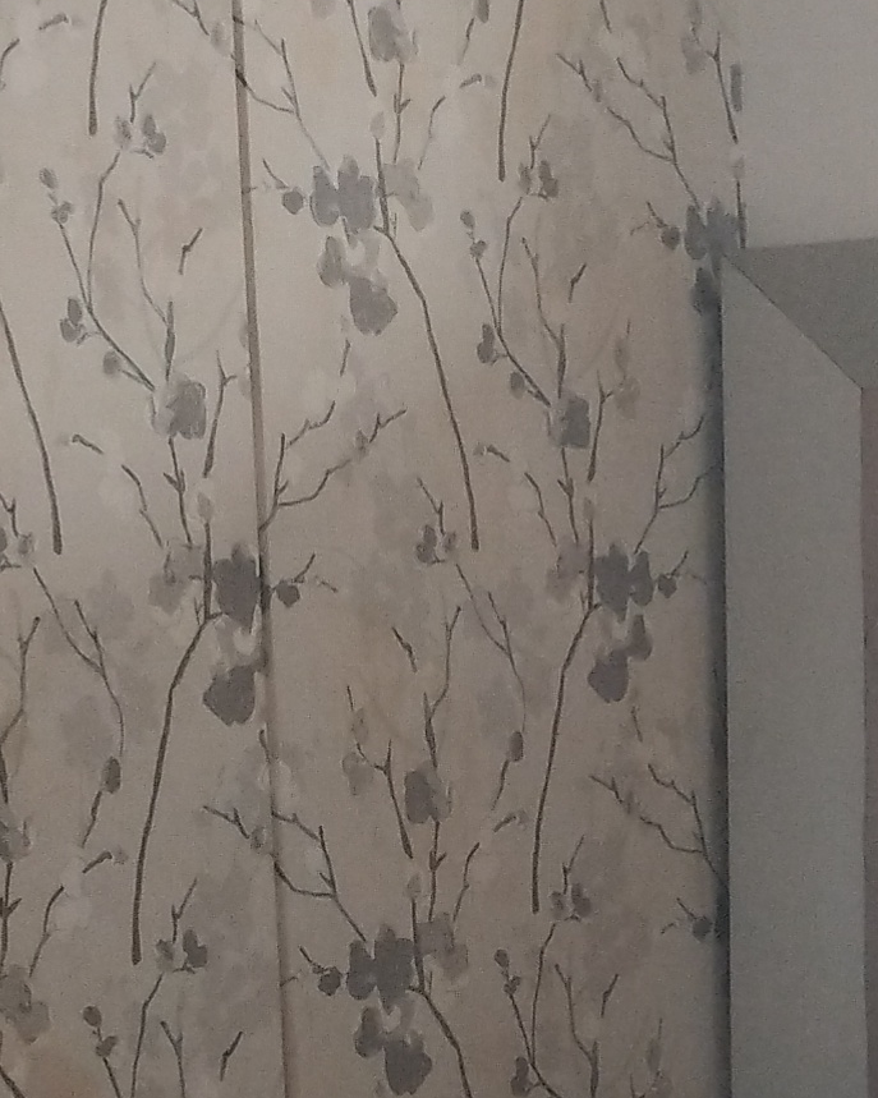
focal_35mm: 130
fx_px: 4223
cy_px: 860
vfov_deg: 14.7
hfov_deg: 11.7
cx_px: 1022
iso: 422
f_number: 1.8
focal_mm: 4.27
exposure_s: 1/30
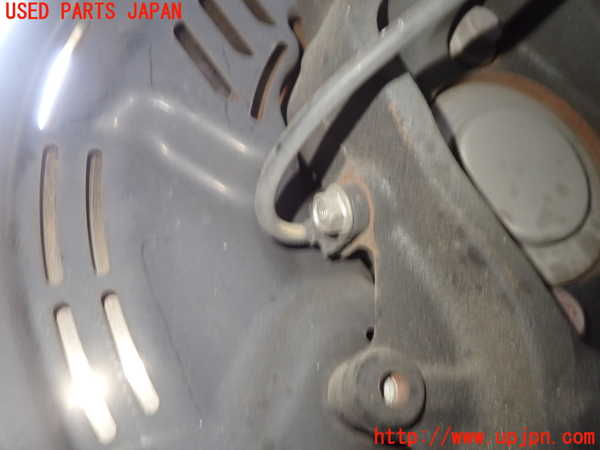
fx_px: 520
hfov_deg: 60.0
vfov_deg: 46.8
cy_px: 225
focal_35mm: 30
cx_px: 300
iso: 640
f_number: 2.3
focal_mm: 5.4
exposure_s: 1/30
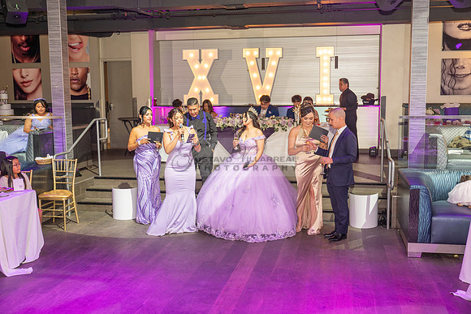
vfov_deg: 33.4
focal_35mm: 40
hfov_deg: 48.4
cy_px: 157
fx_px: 523
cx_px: 236
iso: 1000
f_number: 3.5
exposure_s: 1/125
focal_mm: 40
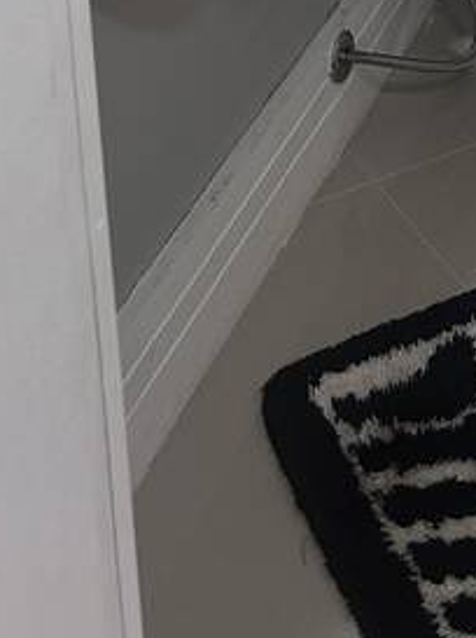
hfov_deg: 13.9
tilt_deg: -16.1
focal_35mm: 103
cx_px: 579
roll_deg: -0.2
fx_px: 1893
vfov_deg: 16.4
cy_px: -472
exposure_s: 1/60
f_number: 1.5
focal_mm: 5.7
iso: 80
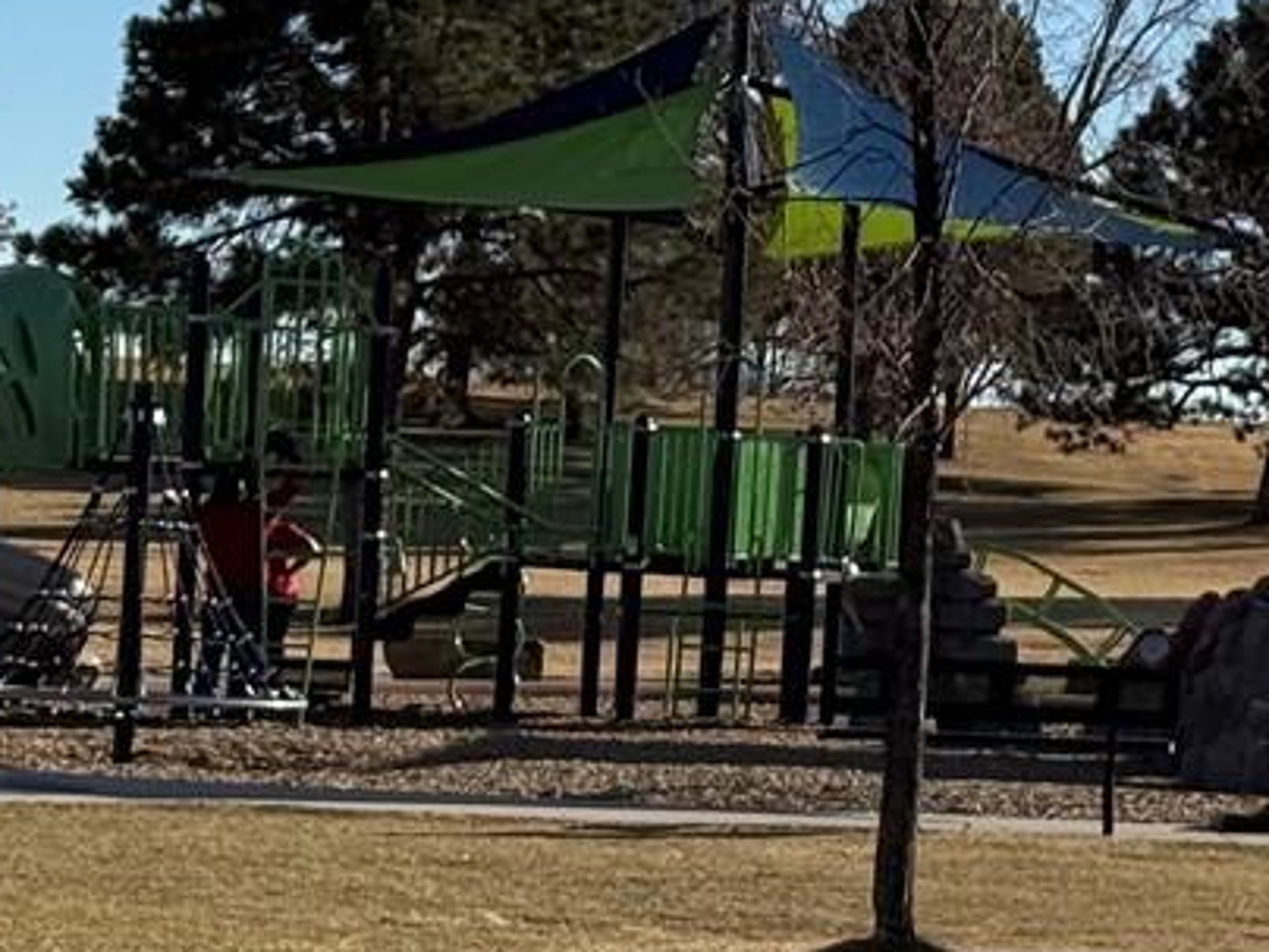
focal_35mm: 190
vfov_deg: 7.8
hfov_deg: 9.9
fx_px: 6965
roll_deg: -3.6
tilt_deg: +1.2
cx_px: 2274
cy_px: 393
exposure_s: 1/6024
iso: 64
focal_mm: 6.76
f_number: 1.78
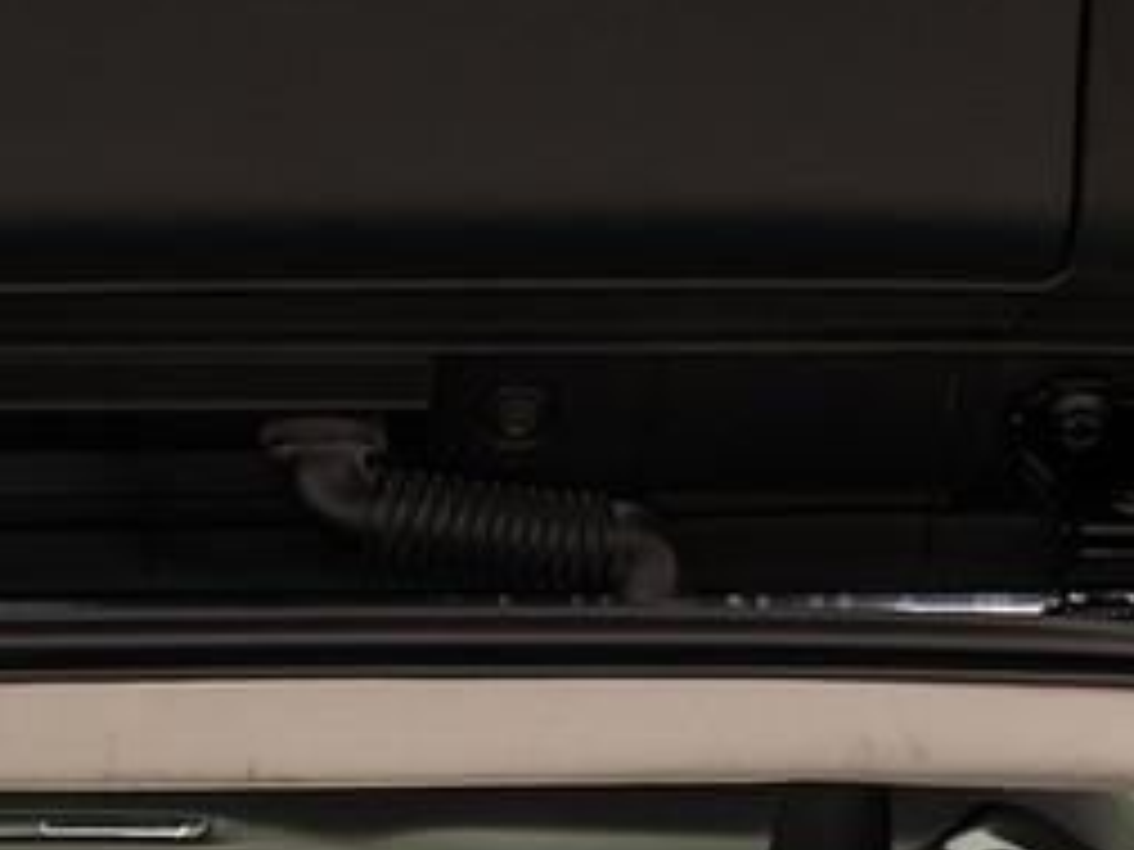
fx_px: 5733
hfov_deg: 11.2
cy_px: 2064
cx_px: -12
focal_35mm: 175
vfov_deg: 7.8
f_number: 5.6
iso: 100
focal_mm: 30.5
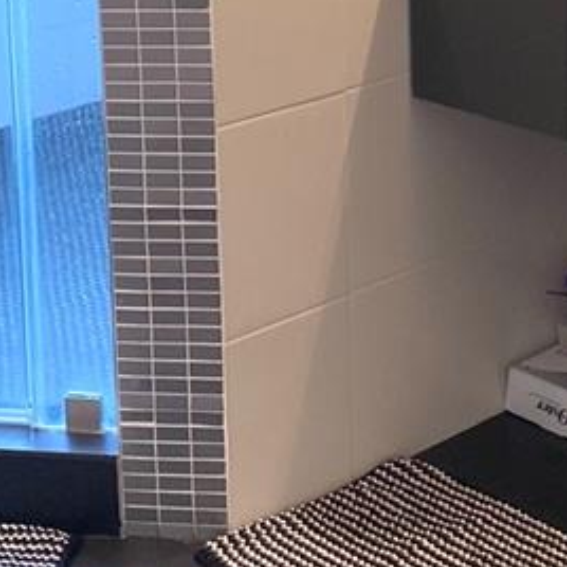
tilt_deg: -11.4
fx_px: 1909
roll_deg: +0.6
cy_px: -66
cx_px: 432
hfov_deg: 16.8
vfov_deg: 16.4
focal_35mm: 103
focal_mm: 4.25
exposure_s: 1/120
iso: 100
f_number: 1.8
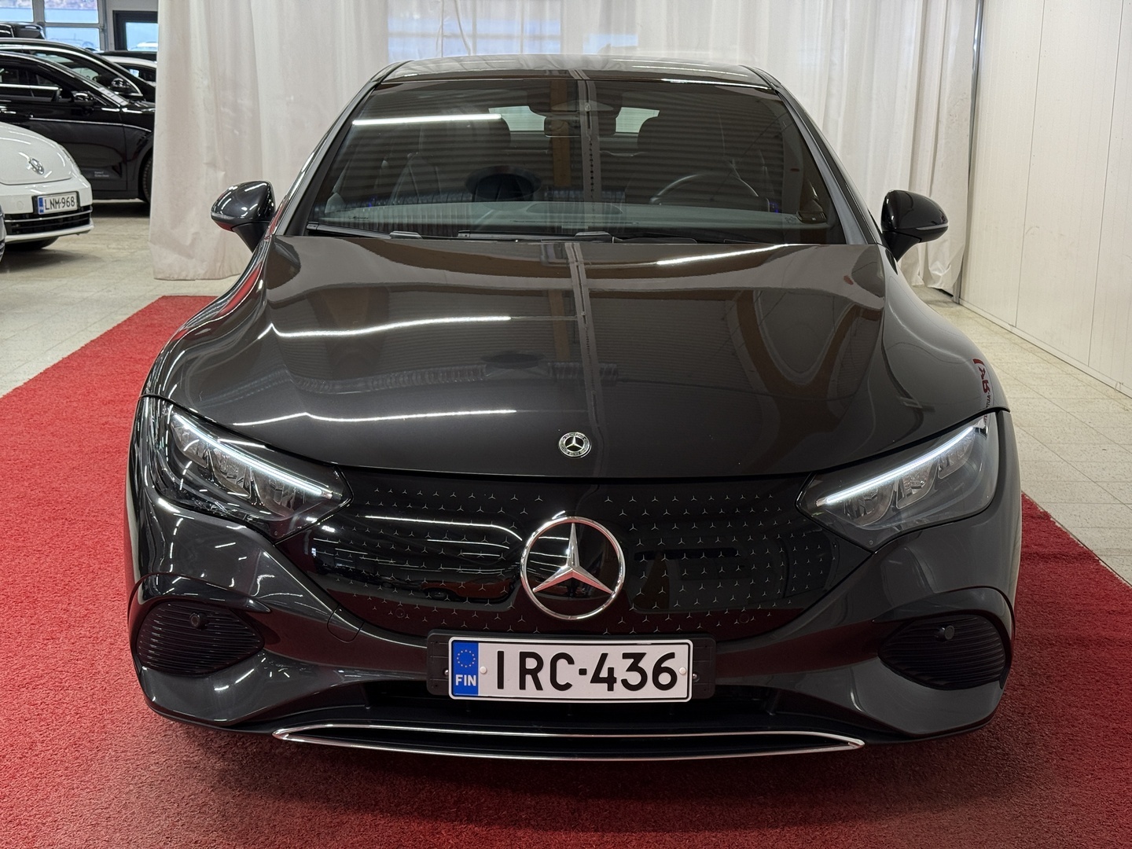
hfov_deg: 39.7
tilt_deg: -12.1
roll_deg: -1.3
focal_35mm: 48
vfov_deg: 30.3
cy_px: 424
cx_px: 566
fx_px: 1570
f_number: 1.78
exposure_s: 1/58
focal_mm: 6.76
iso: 100
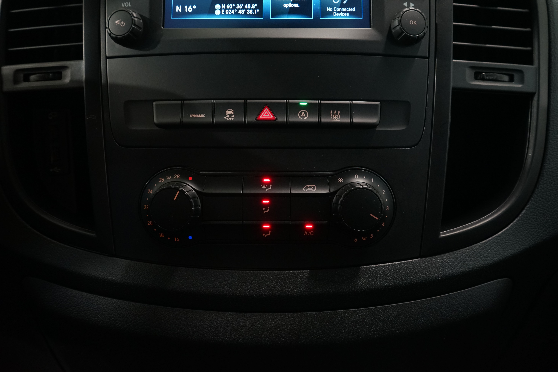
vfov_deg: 45.0
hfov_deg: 63.7
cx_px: 279
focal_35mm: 29
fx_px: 449
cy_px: 186
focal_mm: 29
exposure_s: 1/25
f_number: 5.6
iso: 2000
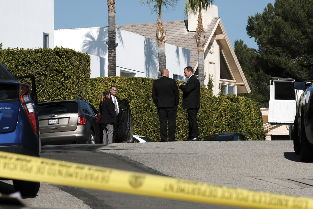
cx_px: 156
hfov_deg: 9.6
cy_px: 104
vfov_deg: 6.4
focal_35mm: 214
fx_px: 1861
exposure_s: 1/340
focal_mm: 142.7
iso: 320
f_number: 14
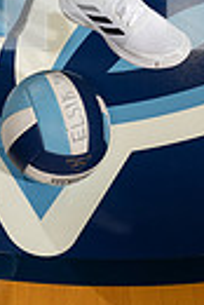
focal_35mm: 97
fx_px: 822
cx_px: -19
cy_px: -185
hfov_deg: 13.9
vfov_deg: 18.1
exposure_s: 1/250
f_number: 6.3
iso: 250
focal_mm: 28
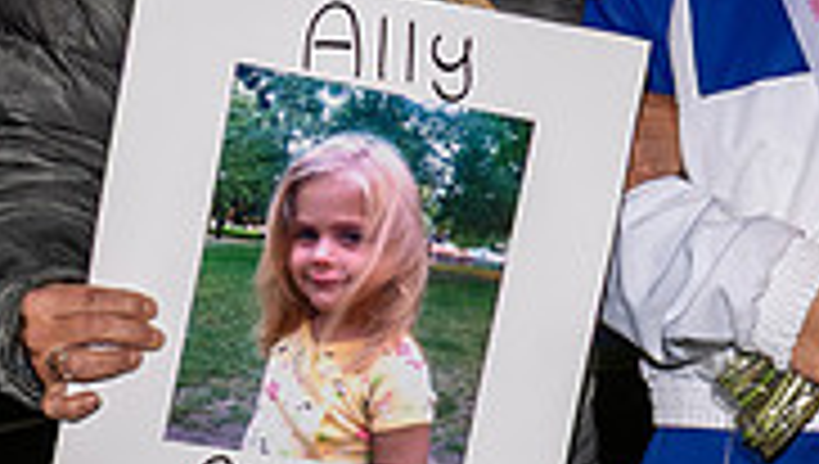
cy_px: 412
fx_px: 3262
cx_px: 1219
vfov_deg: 8.1
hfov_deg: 13.5
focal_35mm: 150
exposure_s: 1/200
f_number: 8
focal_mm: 24
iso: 200
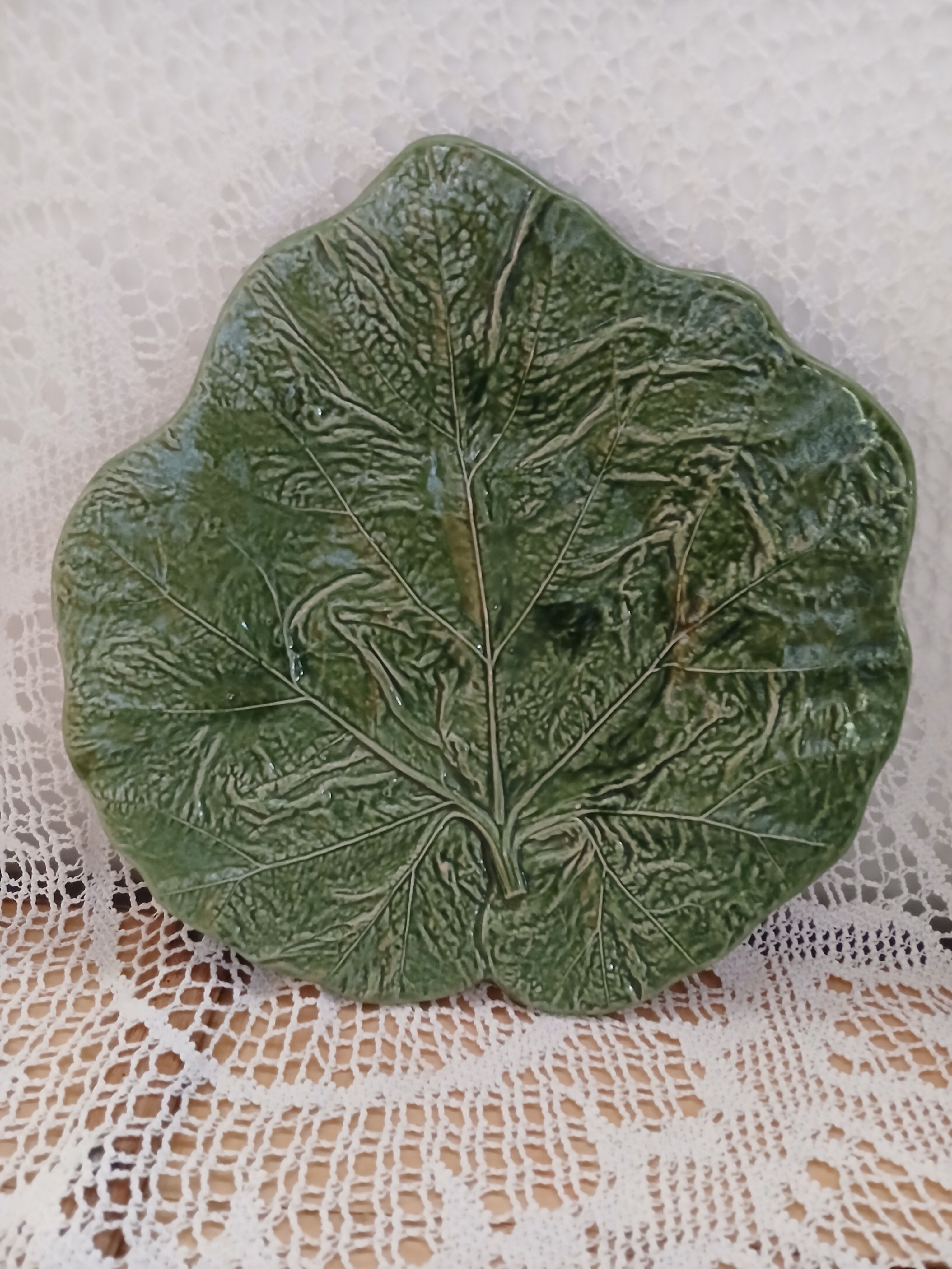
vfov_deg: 67.3
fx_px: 953
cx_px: 476
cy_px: 634
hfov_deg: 53.1
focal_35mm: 26
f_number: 1.8
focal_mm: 3.98
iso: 640
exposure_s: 1/20
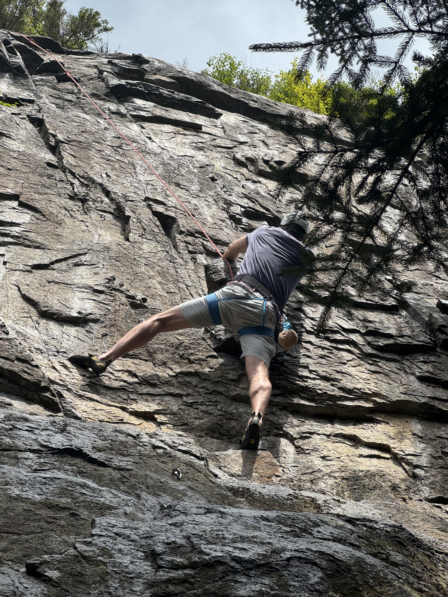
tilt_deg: +67.6
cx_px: 224
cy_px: 298
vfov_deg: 25.3
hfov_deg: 19.1
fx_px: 1329
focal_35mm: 77
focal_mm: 9
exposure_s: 1/368
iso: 25
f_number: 2.8
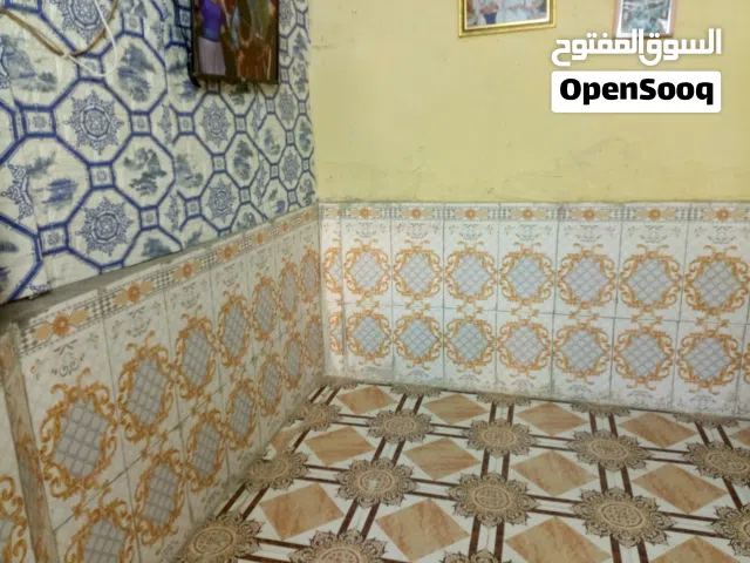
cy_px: 282
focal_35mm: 26
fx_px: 563
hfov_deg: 67.3
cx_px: 375
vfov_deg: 53.1
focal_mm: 3.64
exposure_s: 1/33.3
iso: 380
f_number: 1.85
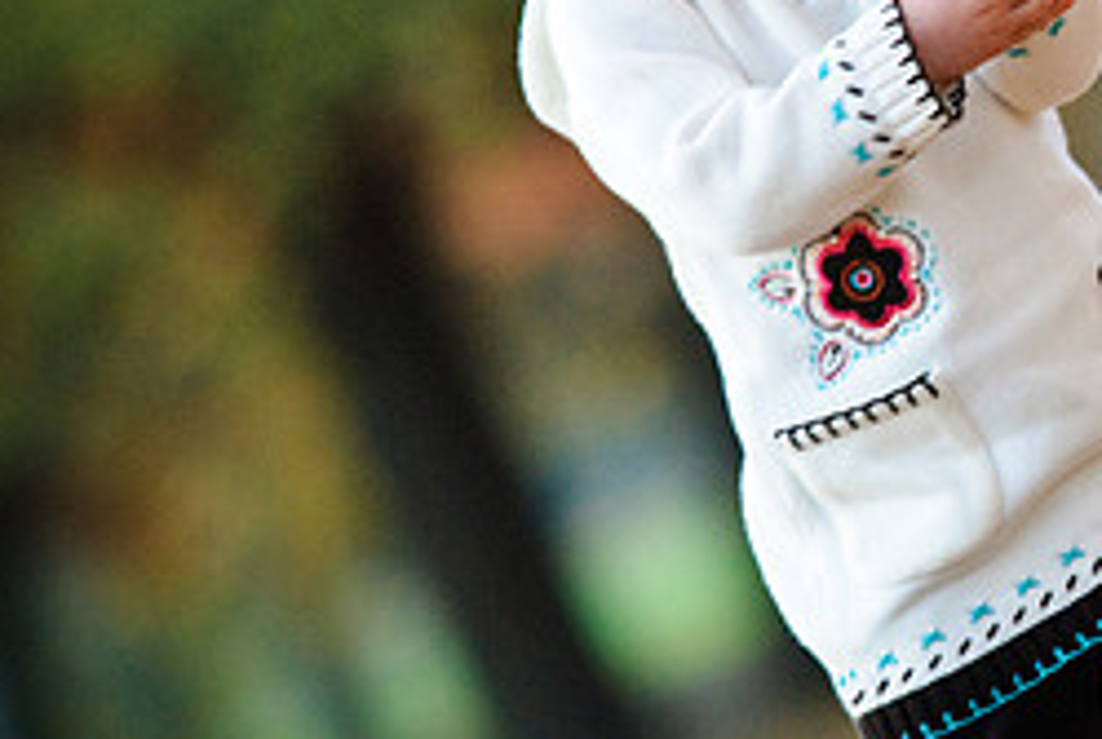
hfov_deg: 4.4
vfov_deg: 2.9
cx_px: 1182
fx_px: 14448
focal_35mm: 471
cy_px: 89
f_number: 2.8
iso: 400
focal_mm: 135
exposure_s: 1/180
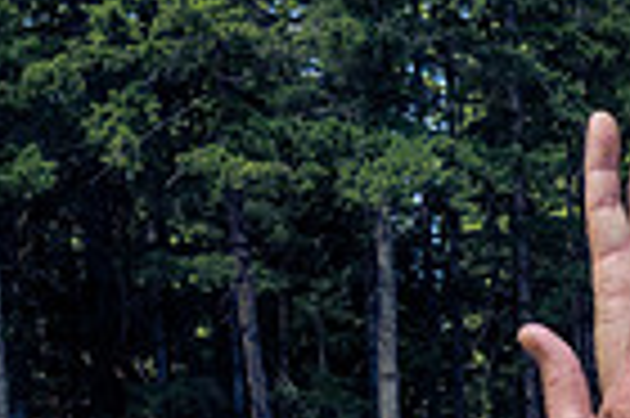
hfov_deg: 17.0
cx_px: 805
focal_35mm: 114
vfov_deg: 11.1
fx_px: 1993
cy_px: 784
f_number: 4
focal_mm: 12
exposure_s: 1/800
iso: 400
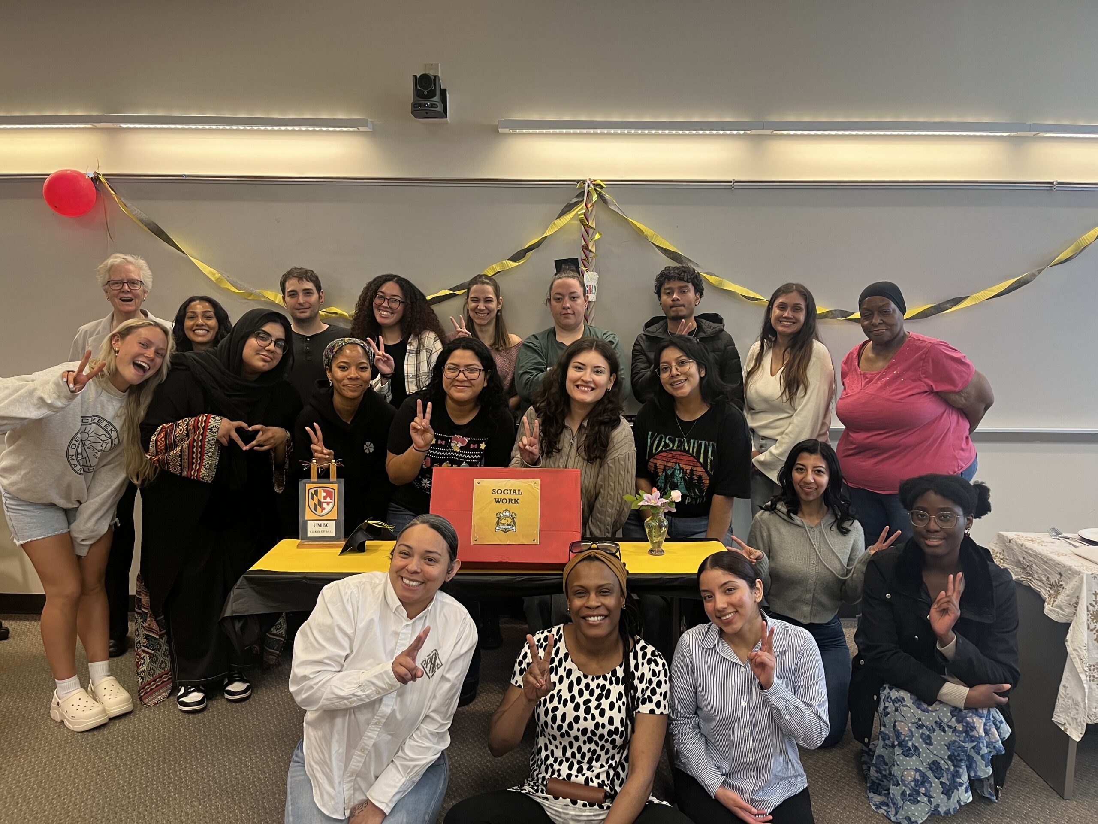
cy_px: 412
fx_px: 825
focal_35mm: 26
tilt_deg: -5.0
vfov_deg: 53.1
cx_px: 549
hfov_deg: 67.3
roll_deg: +1.3
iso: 125
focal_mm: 5.1
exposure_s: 1/60
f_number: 1.6
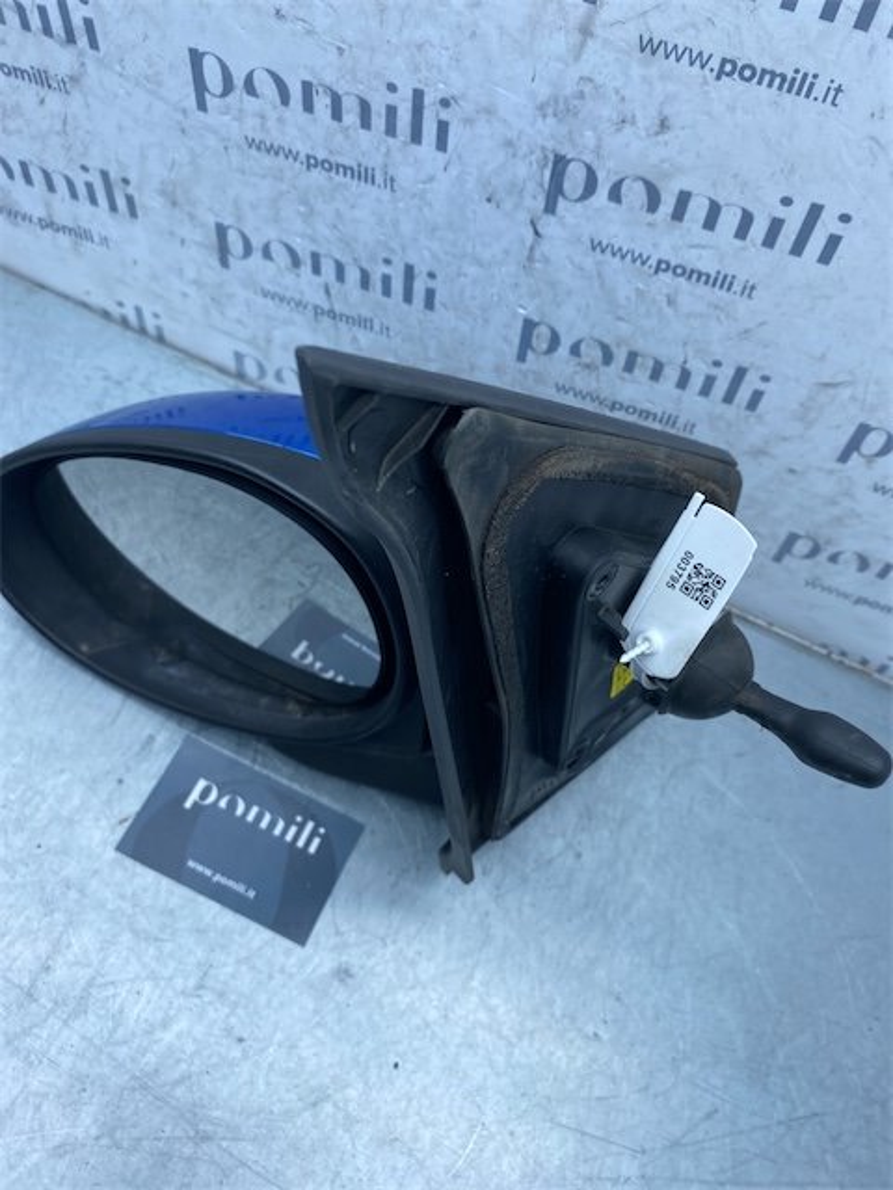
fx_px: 894
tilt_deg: -59.8
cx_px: 446
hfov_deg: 53.1
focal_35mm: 26
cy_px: 595
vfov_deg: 67.3
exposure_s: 1/845
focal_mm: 4.25
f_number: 1.8
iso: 32
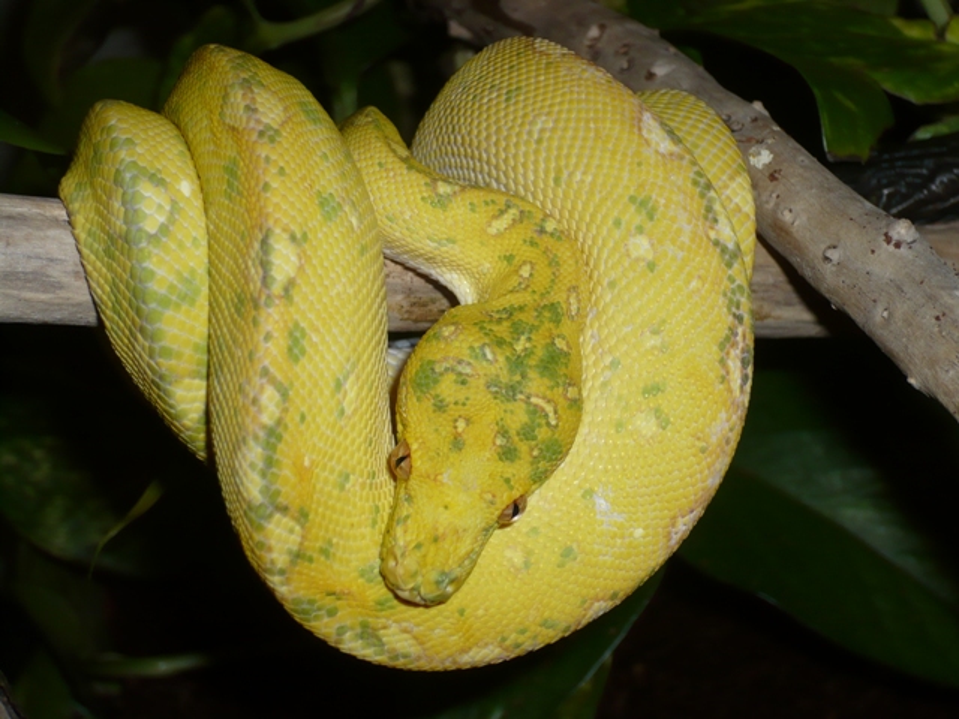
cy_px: 360
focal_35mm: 74
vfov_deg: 19.9
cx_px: 480
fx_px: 2050
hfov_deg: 26.3
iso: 100
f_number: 4.2
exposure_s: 1/30
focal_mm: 12.2
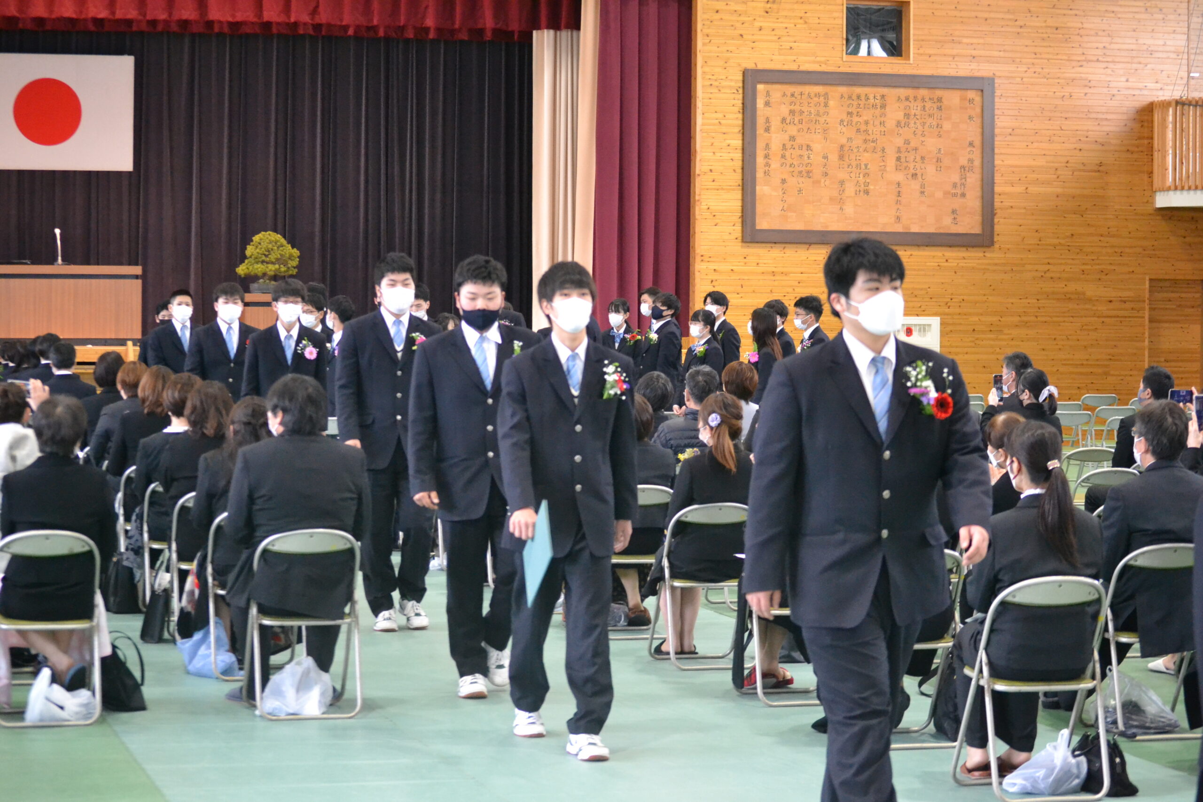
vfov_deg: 16.6
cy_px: 401
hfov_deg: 24.6
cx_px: 602
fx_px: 2757
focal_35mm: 82
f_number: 4
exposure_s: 1/160
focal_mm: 55
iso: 3200
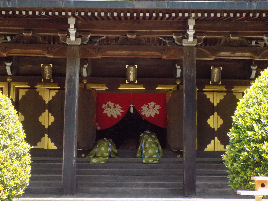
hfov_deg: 32.7
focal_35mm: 59
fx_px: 457
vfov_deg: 24.8
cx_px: 134
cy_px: 100
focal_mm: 10.5
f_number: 4
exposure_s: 1/640
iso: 800
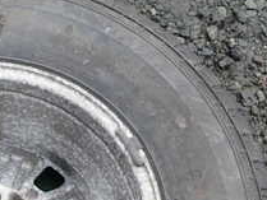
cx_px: -14
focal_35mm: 86
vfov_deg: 16.4
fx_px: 664
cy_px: 251
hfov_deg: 21.7
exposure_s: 1/200
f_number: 3.2
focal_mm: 5.4
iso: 100
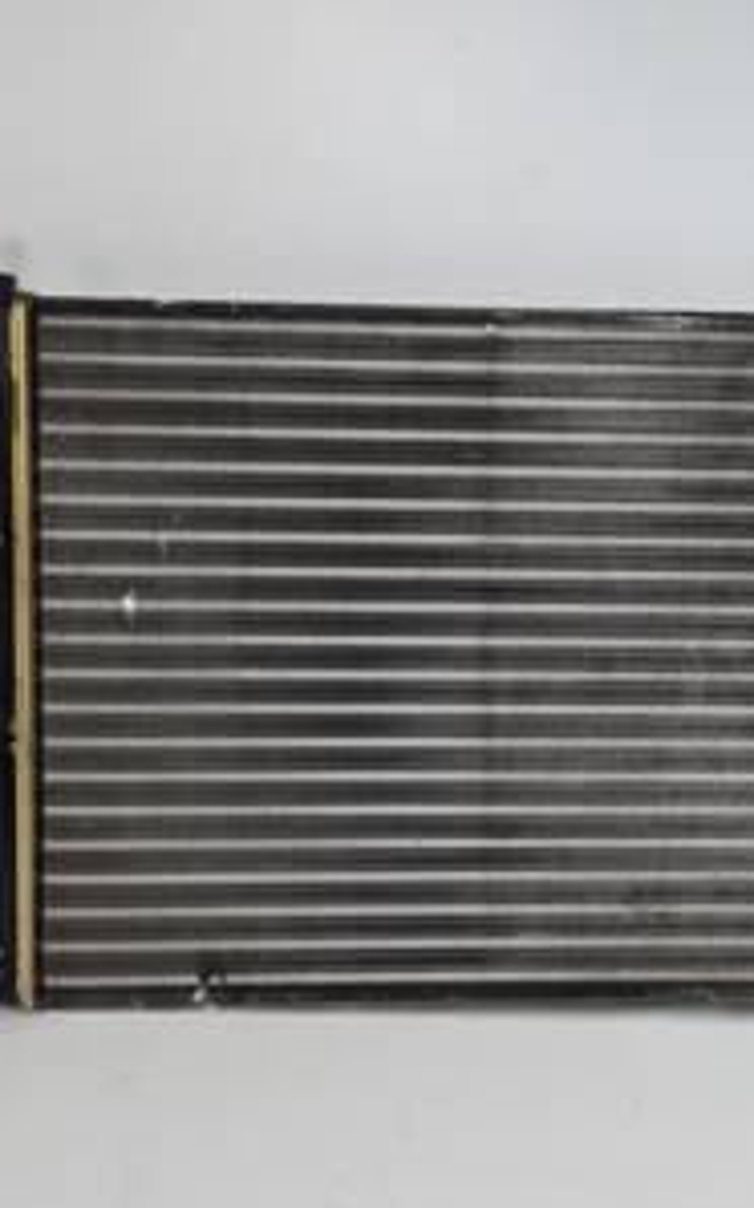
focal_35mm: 37
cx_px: 616
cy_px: 604
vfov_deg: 52.8
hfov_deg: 33.3
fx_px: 1218
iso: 50
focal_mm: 5.4
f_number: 1.8
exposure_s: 1/227
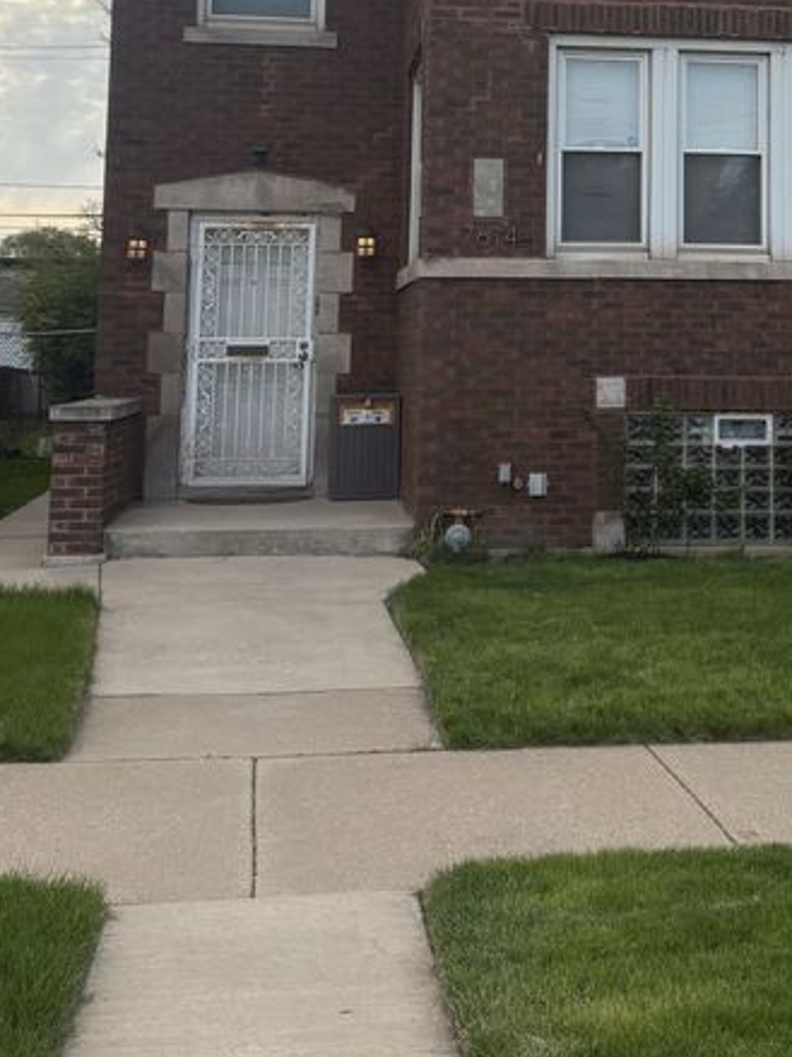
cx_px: 636
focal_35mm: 64
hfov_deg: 22.6
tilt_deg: +8.9
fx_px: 1953
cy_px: 72
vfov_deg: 28.9
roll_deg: +0.3
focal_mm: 5.96
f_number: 1.6
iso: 50
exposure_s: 1/2451
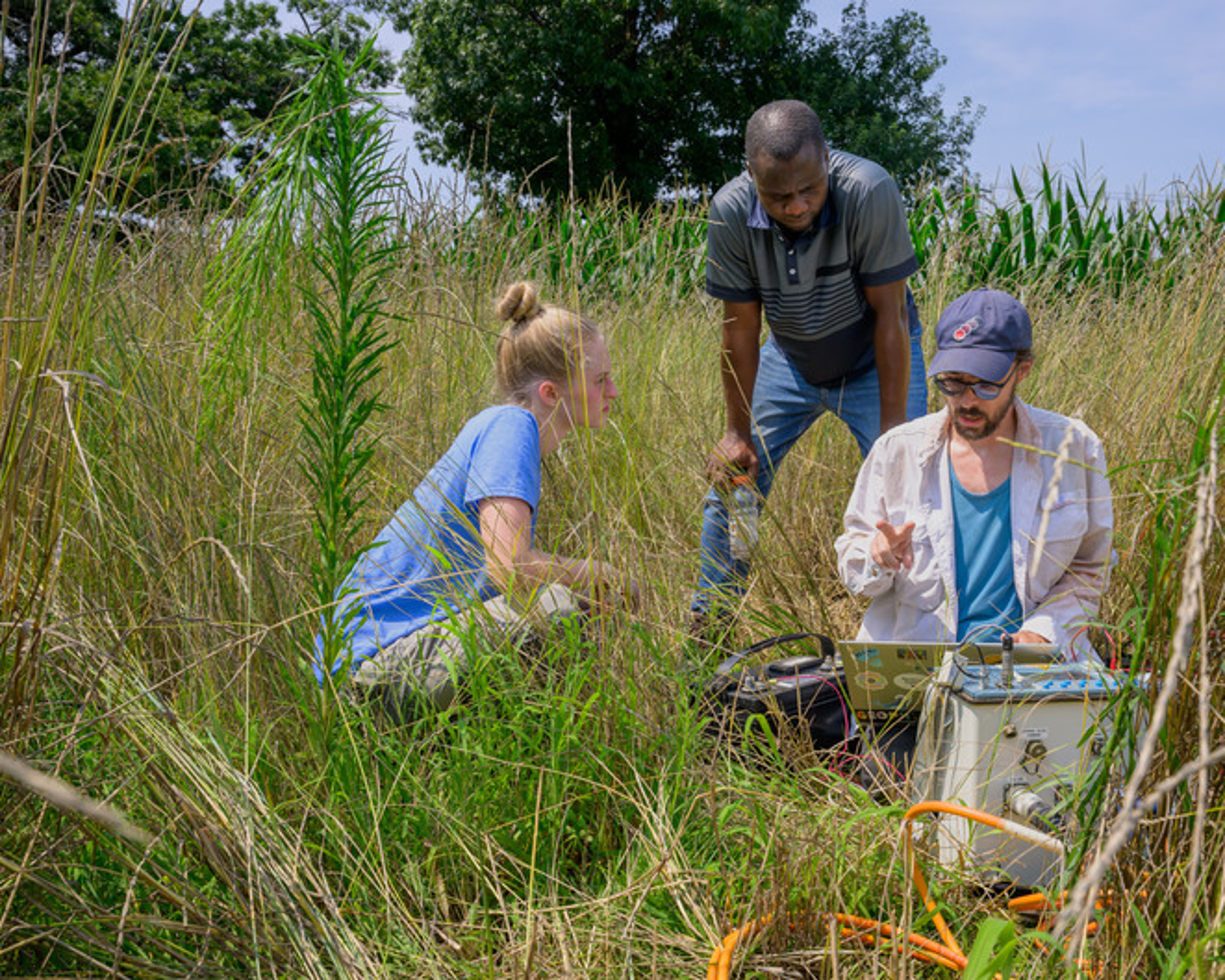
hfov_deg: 47.8
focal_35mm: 38
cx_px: 710
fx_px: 1378
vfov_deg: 39.2
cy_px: 483
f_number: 9
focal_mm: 31
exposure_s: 1/160
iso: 100
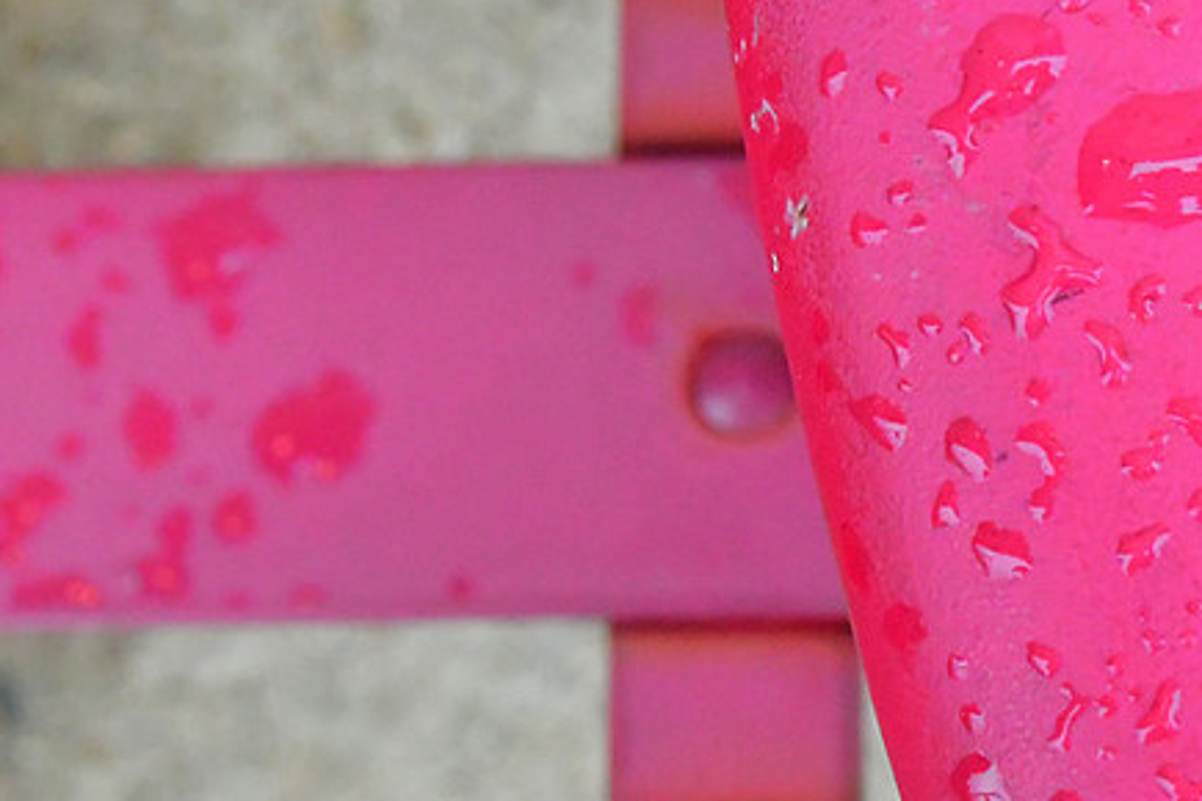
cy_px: 467
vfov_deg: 7.5
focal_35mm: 182
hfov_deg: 11.2
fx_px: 6076
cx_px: 1116
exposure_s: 1/80
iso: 5600
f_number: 16
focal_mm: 48
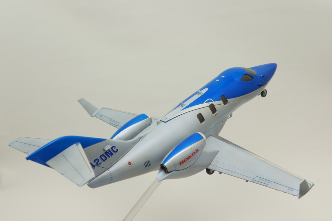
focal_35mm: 52
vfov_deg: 25.7
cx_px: 166
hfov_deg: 37.9
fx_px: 484
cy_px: 110
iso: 100
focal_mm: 35
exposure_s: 1/4
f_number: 11
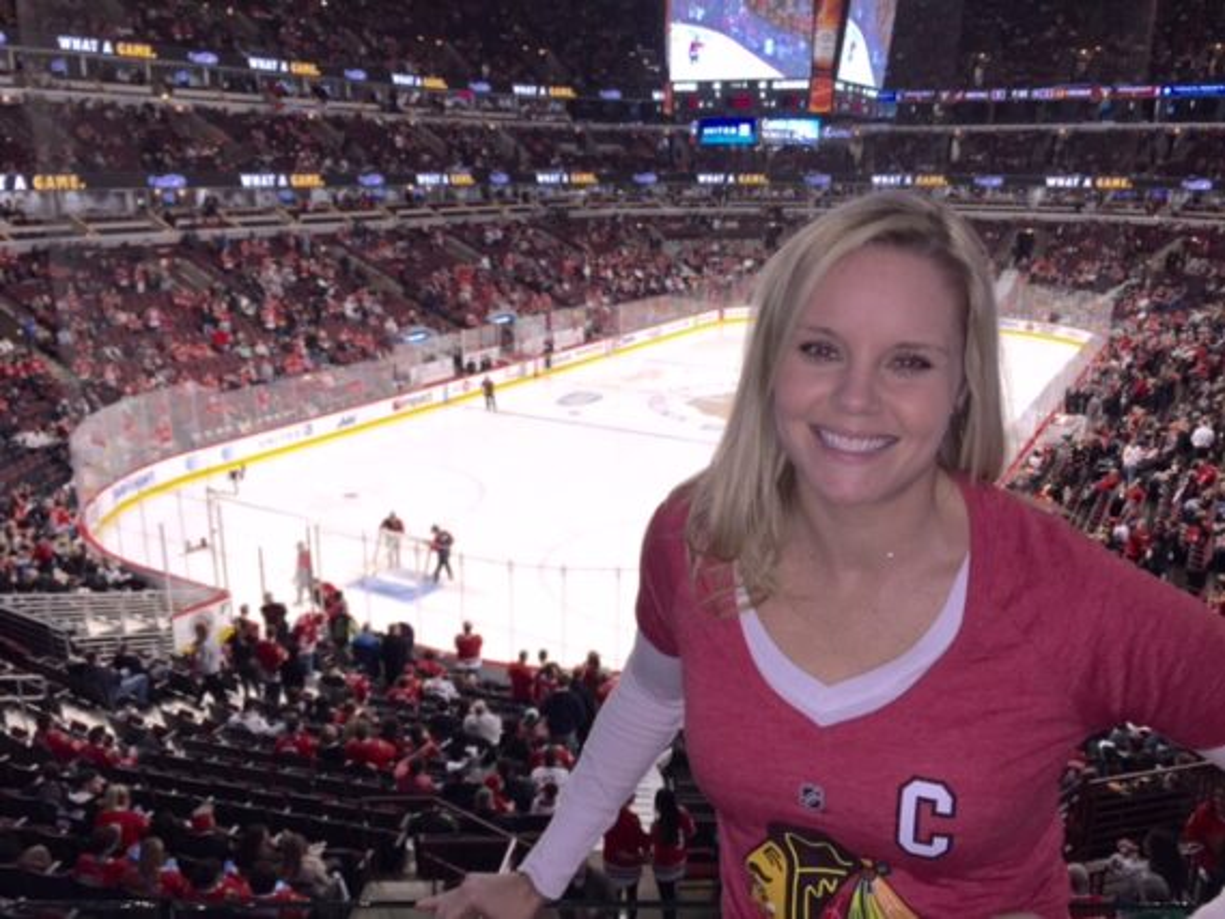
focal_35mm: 29
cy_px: 460
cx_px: 612
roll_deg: -0.7
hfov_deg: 61.6
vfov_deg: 48.2
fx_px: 1026
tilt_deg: -16.4
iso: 32
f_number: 2.2
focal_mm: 4.15
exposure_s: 1/30
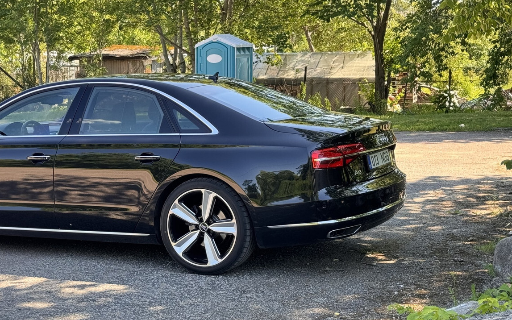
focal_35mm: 71
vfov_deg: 18.3
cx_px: 158
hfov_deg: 28.7
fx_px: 991
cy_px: 171
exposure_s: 1/276
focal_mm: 6.76
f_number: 1.78
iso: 64
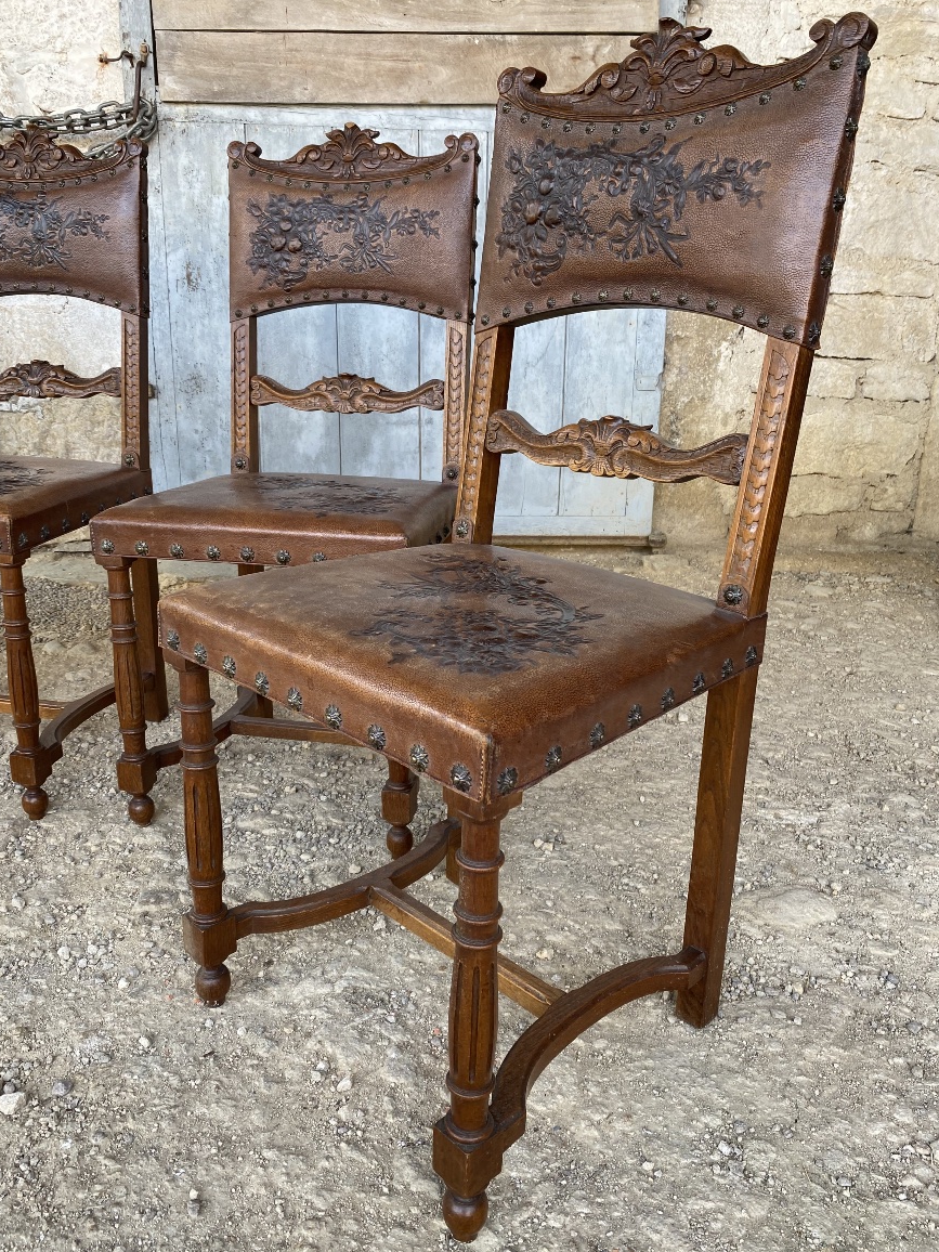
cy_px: 632
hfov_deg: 51.4
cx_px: 465
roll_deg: -2.4
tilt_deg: -15.7
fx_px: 977
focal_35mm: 27
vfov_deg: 65.3
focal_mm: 4.25
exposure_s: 1/121
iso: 40
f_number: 1.8
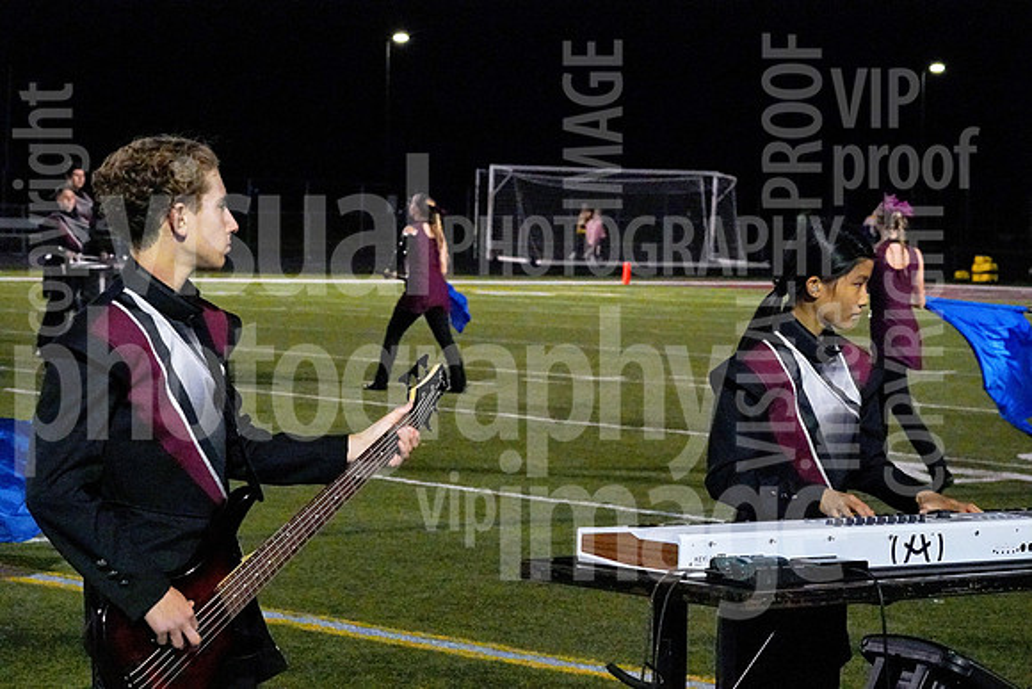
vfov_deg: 11.4
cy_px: 344
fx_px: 3441
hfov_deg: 17.1
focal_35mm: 120
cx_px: 516
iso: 16000
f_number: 8
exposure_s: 1/800
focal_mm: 80
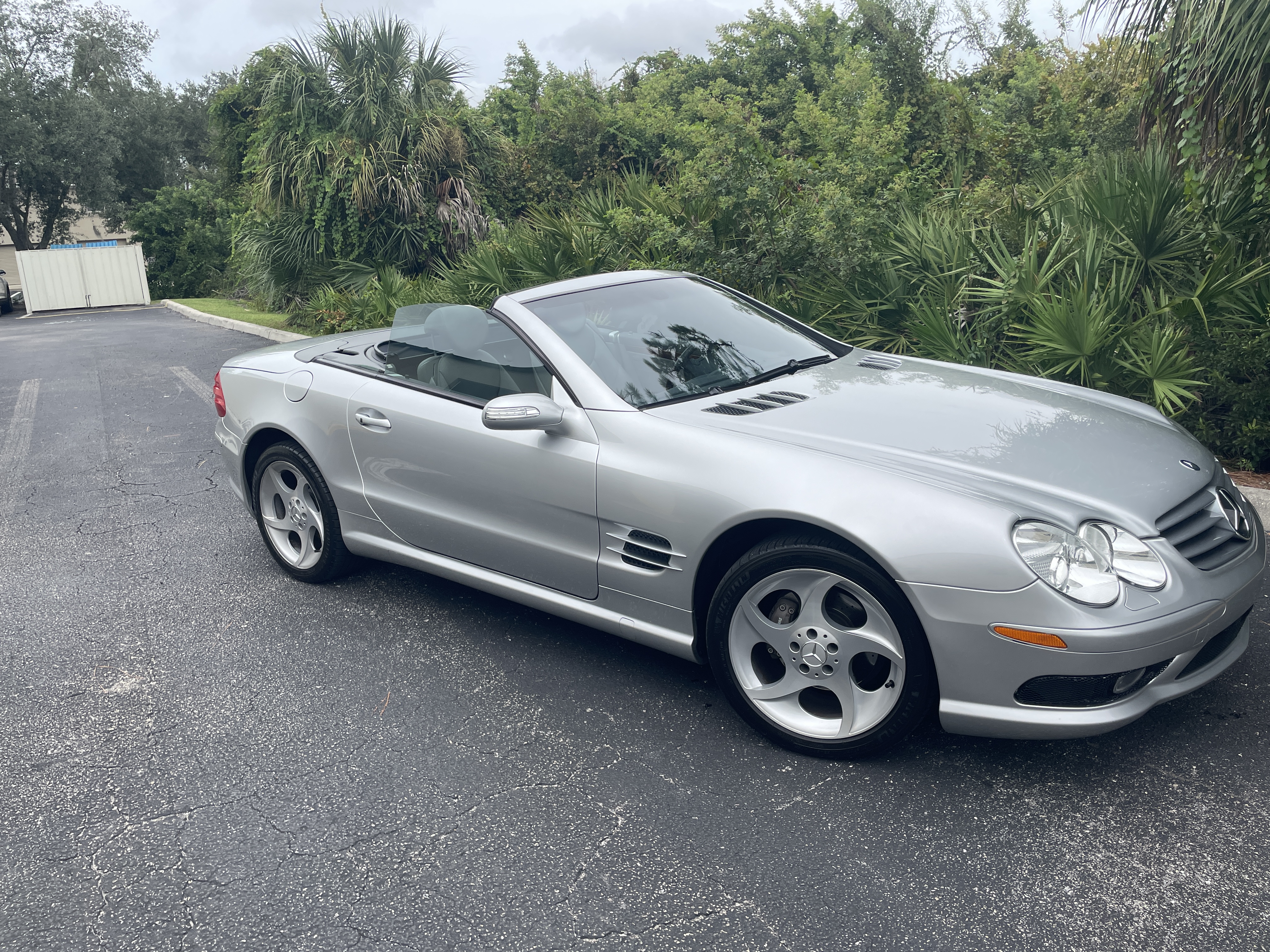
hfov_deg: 67.3
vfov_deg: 53.1
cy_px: 476
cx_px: 635
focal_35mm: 26
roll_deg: +3.1
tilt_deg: -12.7
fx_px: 954
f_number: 1.6
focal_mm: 4.2
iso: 32
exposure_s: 1/1770
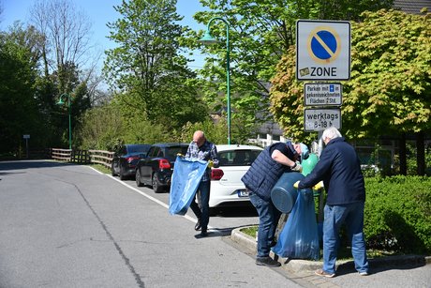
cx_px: 216
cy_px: 144
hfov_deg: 41.9
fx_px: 563
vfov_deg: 28.7
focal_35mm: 47
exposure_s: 1/320
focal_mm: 47
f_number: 6.3
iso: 100
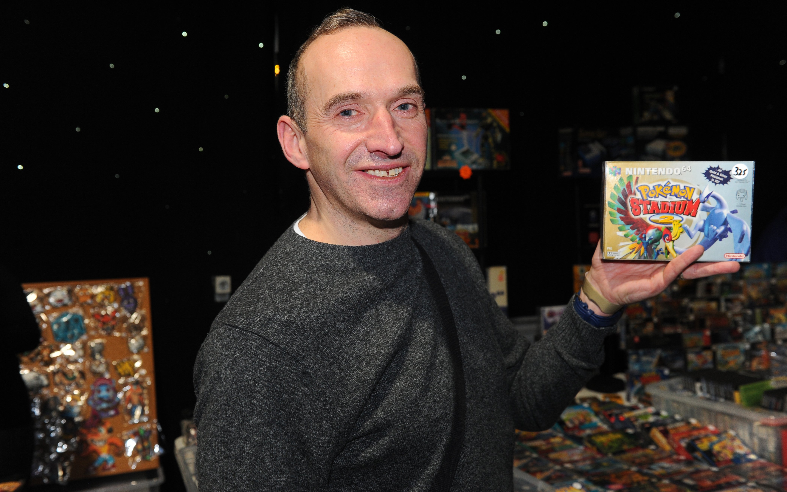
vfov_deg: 35.3
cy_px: 257
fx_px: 772
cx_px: 395
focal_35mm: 36
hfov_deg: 54.0
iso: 1000
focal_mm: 35
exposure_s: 1/30
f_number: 5.6
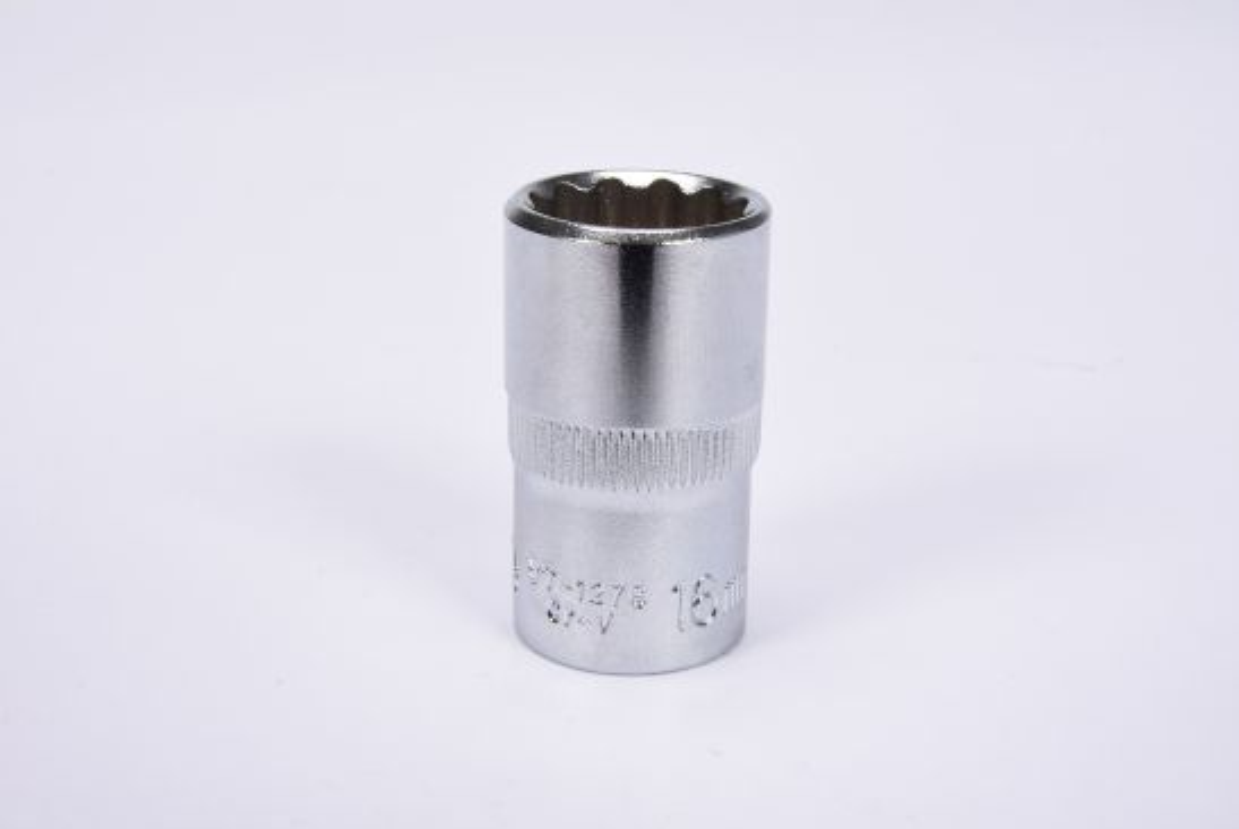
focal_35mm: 75
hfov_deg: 27.0
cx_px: 620
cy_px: 414
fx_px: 2584
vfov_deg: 18.2
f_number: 18
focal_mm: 50
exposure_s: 1/125
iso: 250
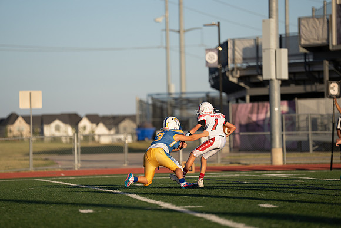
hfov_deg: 10.3
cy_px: 114
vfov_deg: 6.9
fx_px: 1895
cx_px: 170
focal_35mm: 200
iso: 250
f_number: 2.8
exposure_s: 1/4000
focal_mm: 200
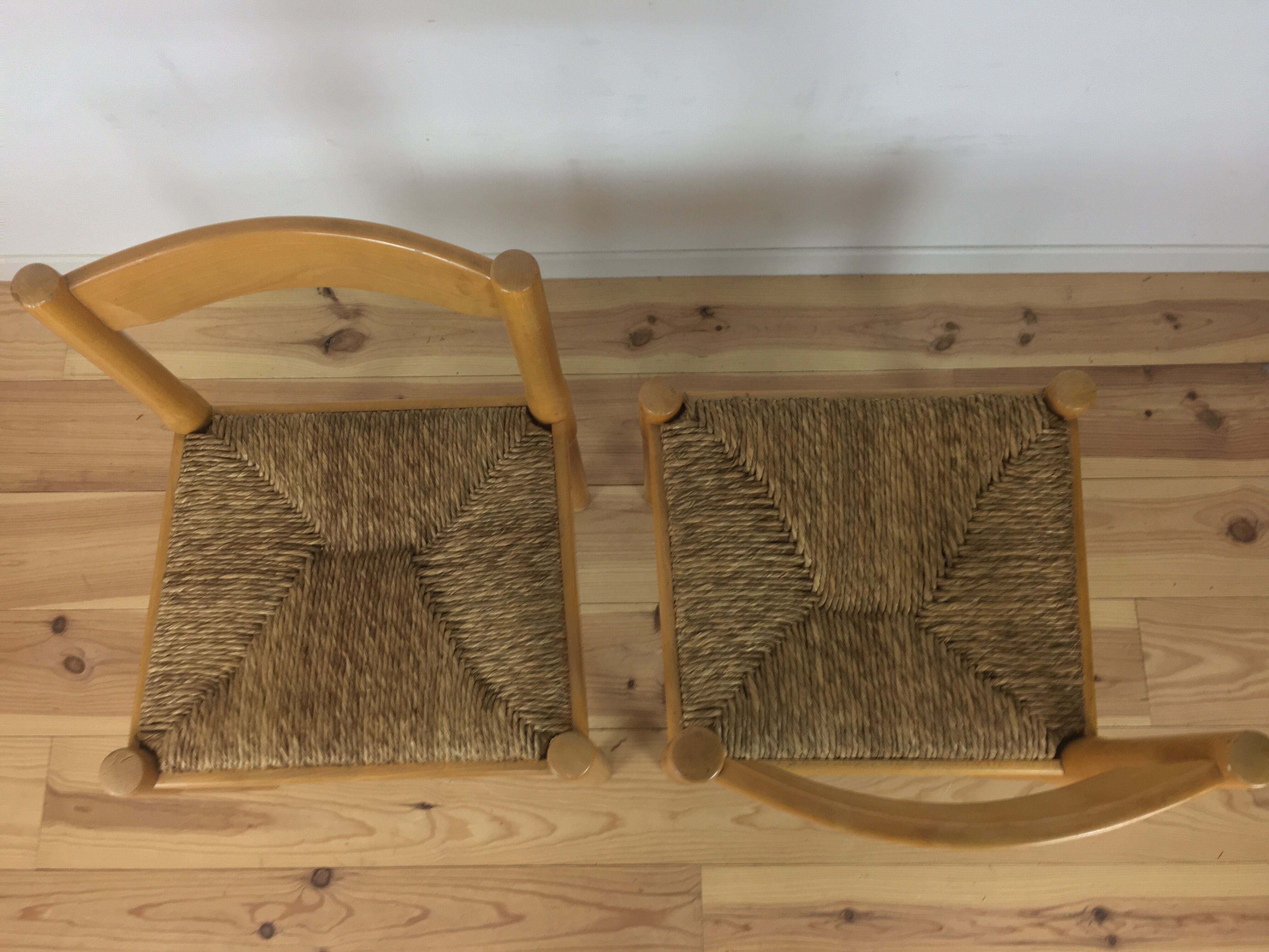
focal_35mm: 29
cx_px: 634
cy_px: 476
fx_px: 1063
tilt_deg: -74.5
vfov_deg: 48.2
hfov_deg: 61.7
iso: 50
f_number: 2.2
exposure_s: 1/33
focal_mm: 4.15
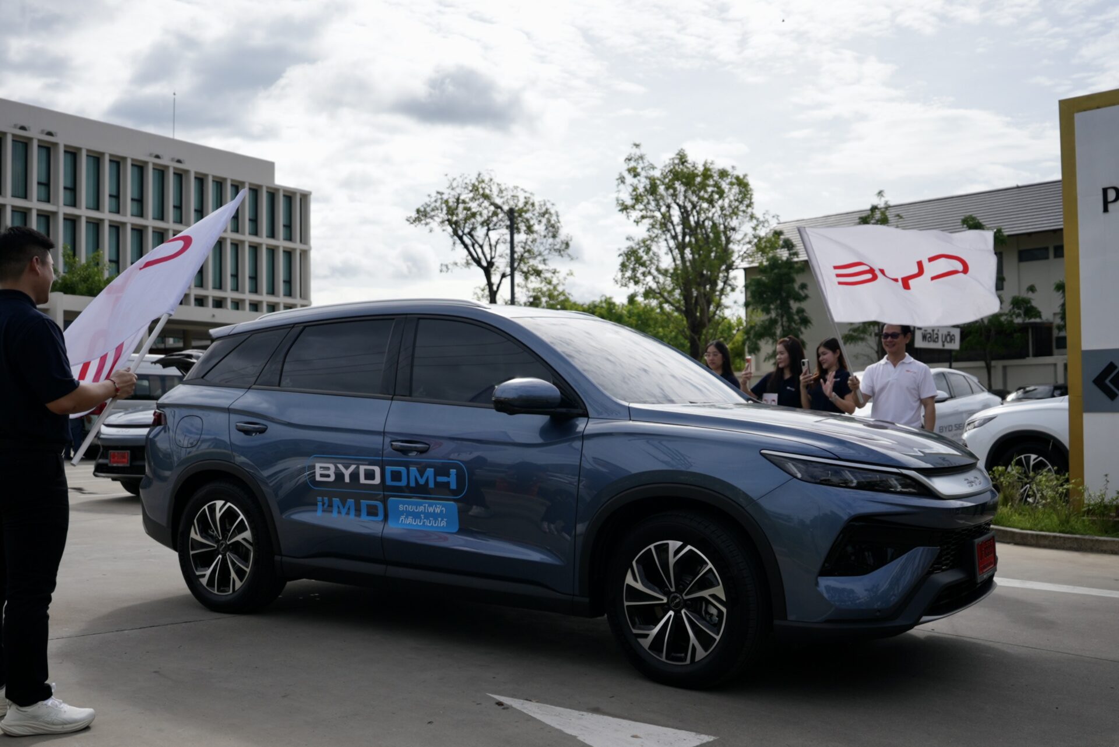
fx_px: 1119
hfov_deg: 53.1
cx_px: 560
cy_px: 374
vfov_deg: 36.9
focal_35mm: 36
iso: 160
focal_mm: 24
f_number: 2.8
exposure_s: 1/4000
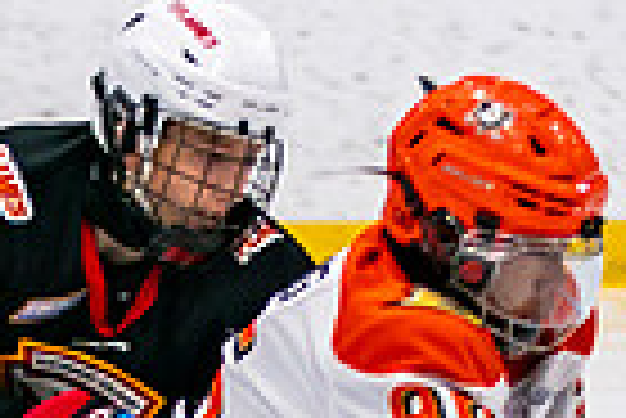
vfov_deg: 2.1
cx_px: -125
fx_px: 11576
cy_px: 1023
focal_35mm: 665
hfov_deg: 3.1
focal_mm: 95
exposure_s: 1/640
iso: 640
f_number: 2.8
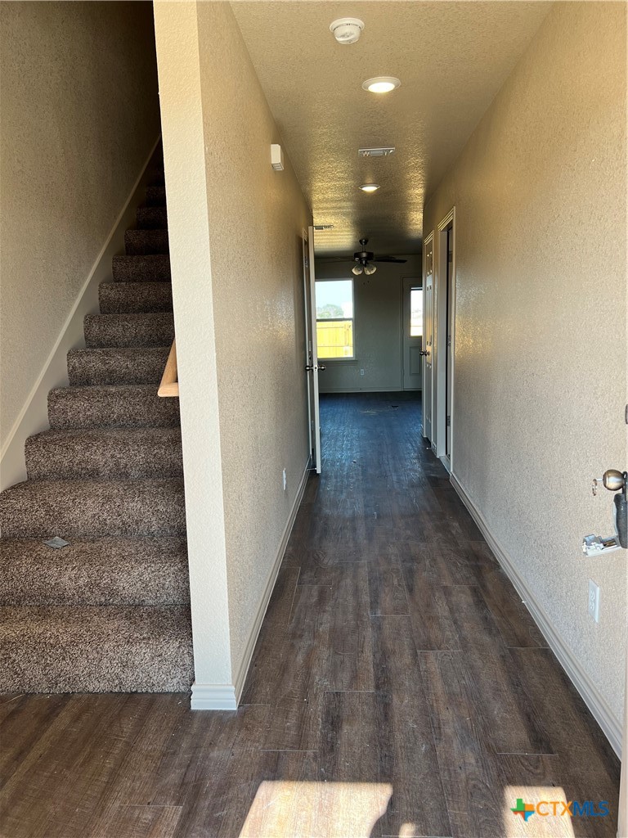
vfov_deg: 67.3
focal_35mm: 26
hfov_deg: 53.1
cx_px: 314
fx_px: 629
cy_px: 419
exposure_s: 1/212
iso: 40
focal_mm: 5.7
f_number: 1.5
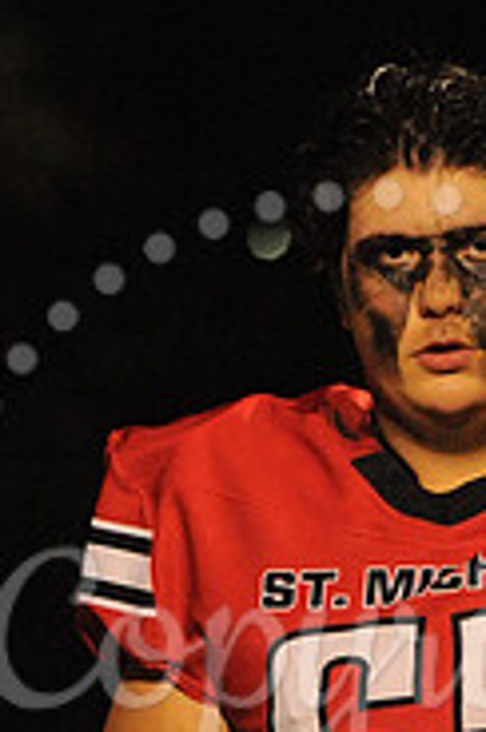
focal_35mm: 631
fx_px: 12825
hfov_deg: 2.2
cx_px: 378
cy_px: 656
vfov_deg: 3.3
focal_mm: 200
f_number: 5.6
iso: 6400
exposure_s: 1/200
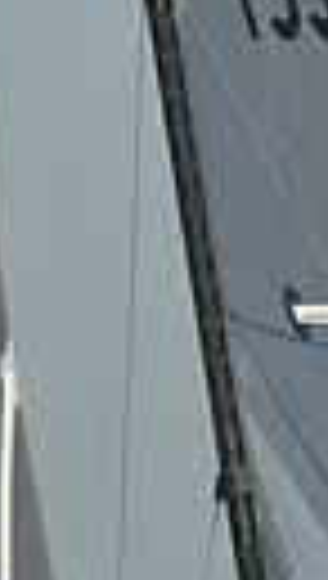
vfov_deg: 1.7
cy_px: 744
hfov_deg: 1.0
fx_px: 19516
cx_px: 166
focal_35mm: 1268
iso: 280
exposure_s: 1/1600
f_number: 8
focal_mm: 270
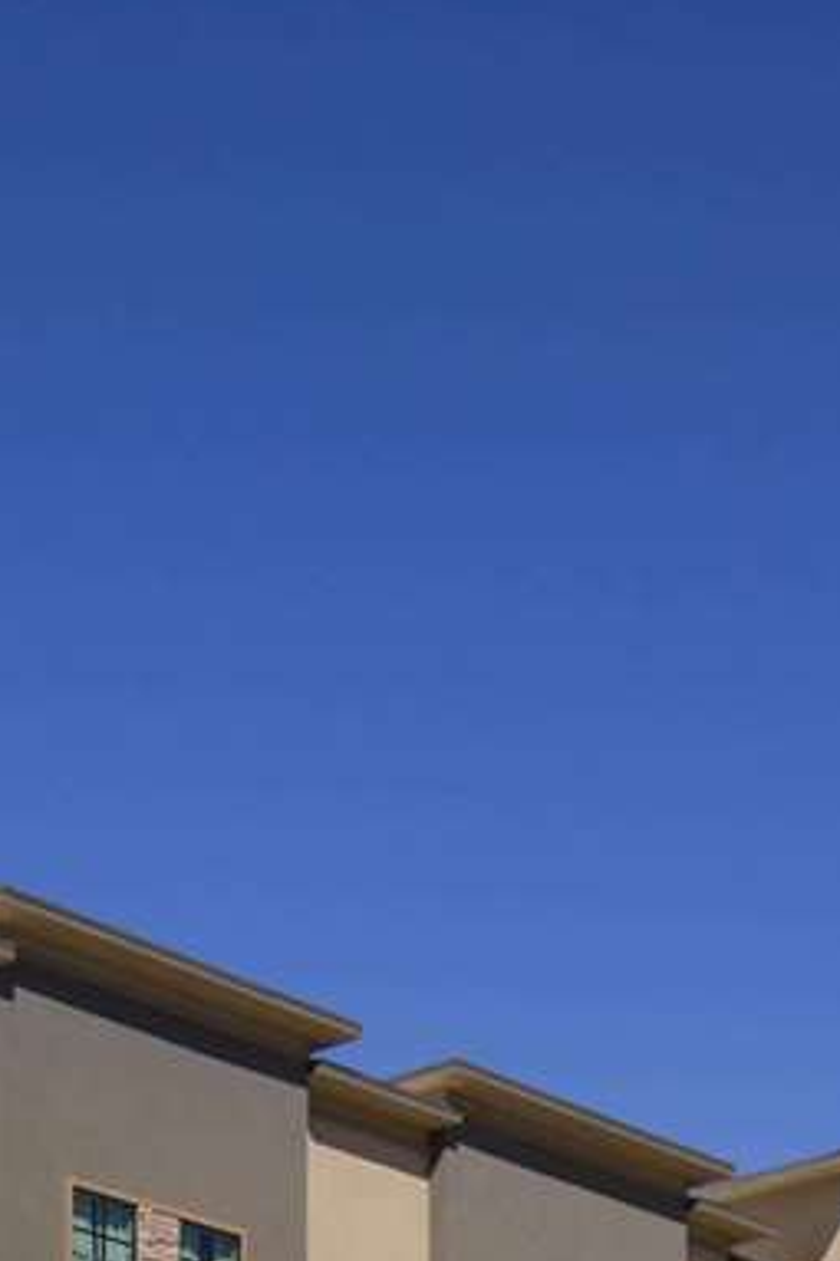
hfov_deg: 13.2
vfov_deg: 20.9
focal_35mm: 94
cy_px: 1292
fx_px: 3293
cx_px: -646
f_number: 8
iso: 100
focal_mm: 24
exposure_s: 1/1000
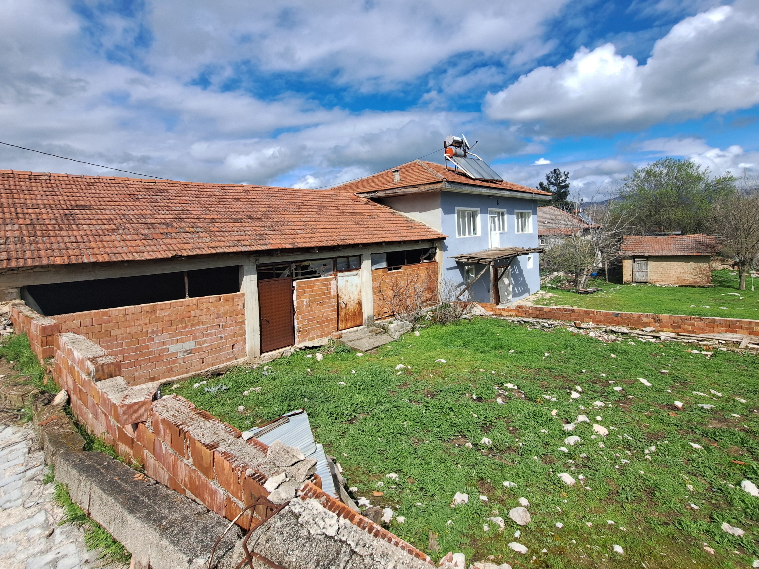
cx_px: 408
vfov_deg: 77.8
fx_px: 351
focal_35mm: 16
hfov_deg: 94.3
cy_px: 253
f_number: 2.2
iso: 50
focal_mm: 1.74
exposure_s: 1/1776
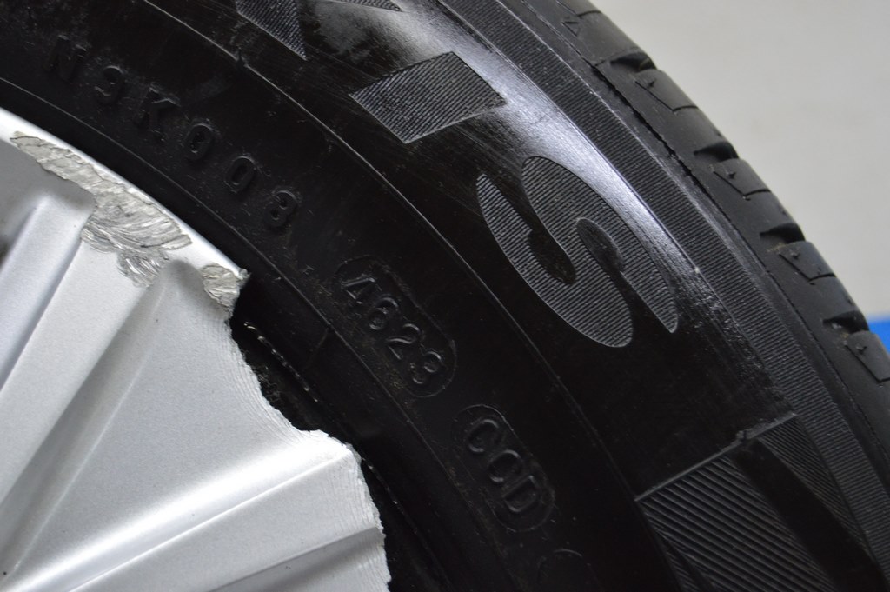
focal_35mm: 82
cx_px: 445
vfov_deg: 16.5
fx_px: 2038
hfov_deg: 24.6
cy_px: 296
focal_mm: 55
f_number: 5.6
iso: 1800
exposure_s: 1/60
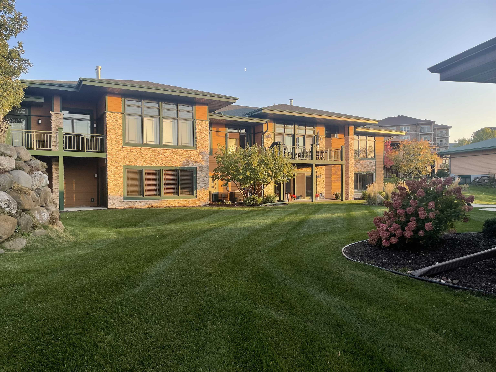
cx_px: 248
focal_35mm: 26
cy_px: 186
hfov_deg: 67.3
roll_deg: +0.2
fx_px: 373
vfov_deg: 53.1
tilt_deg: -0.2
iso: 32
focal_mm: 4.2
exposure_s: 1/593
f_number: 1.6
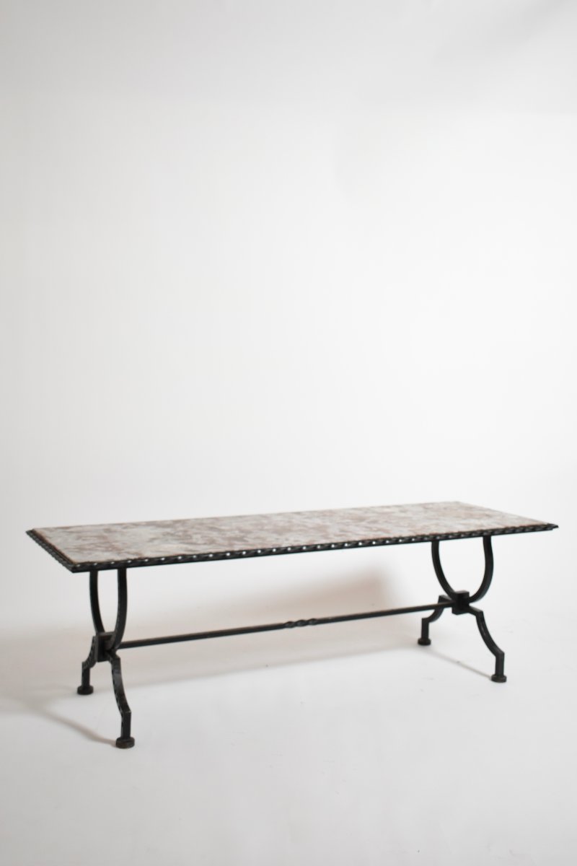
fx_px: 829
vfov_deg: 55.1
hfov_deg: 38.4
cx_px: 288
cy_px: 433
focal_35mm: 34
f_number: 3.8
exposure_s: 1/10
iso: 800
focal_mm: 23
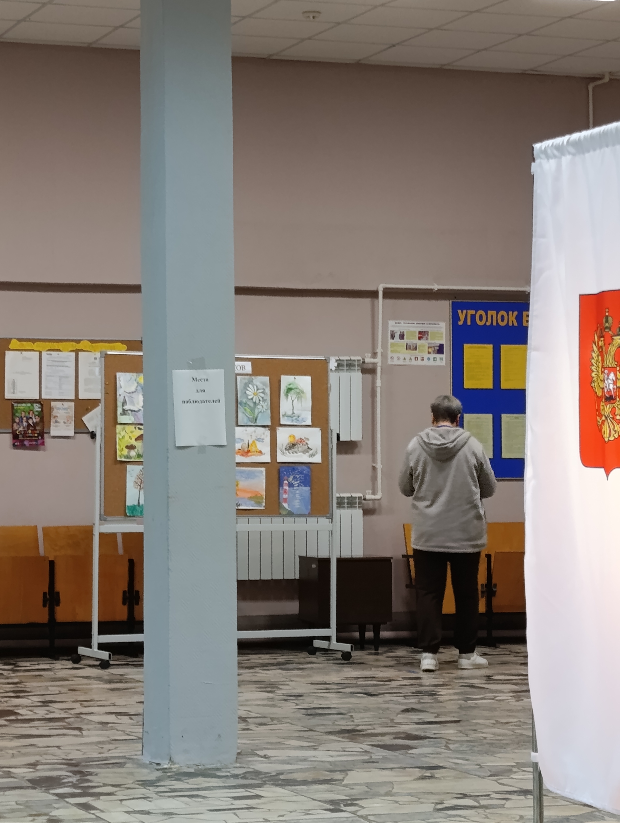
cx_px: 310
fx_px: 2430
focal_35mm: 102
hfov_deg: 14.5
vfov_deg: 19.2
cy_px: 412
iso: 707
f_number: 1.65
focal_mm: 6.11
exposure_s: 1/50
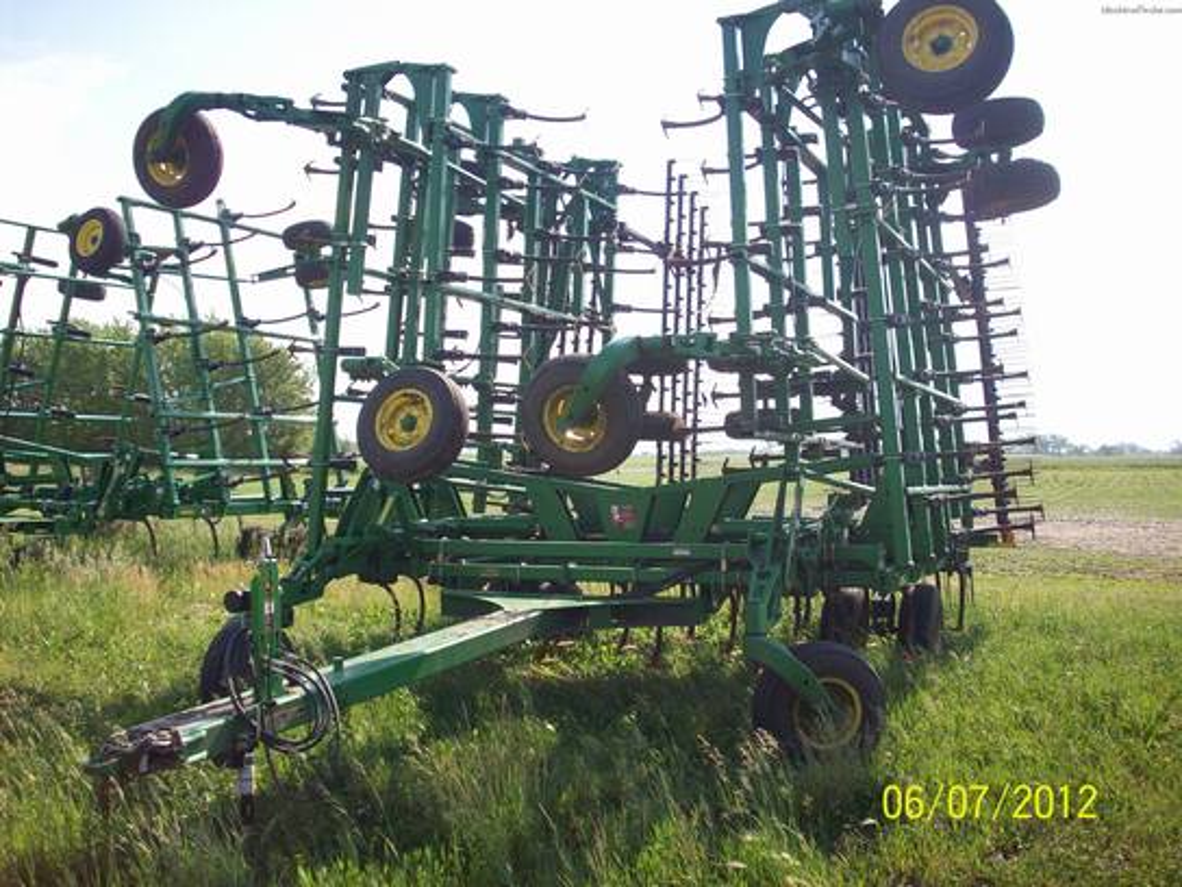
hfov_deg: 50.1
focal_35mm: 37
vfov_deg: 38.7
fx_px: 1263
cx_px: 591
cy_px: 444
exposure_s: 1/696
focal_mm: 6.2
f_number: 2.8
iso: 80
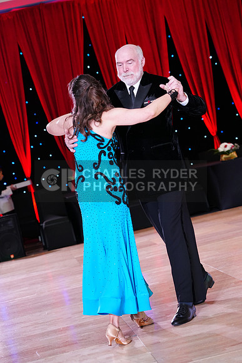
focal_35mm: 84
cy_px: 182
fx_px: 846
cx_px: 121
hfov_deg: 16.3
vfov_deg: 24.2
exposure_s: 1/250
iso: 2500
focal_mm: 84
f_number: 4.5
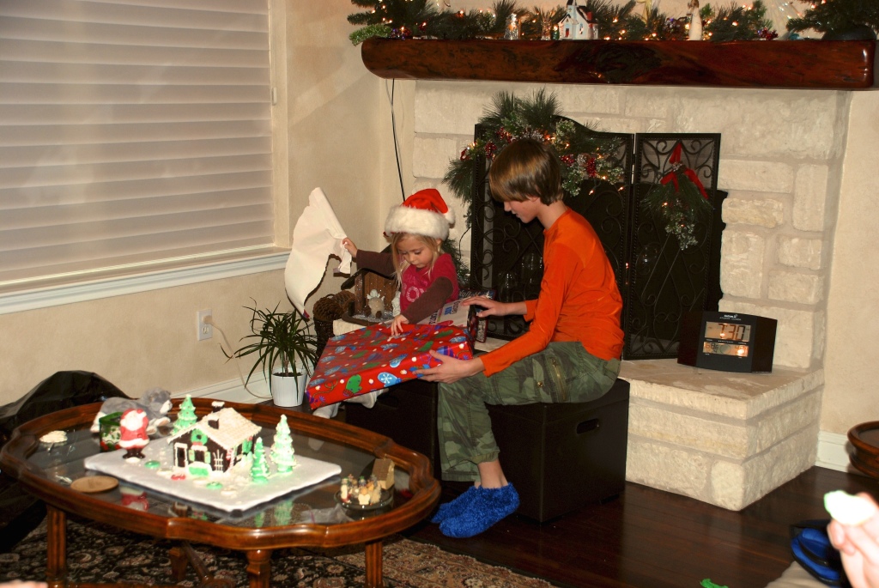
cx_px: 440
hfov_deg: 41.1
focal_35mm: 48
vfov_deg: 28.1
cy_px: 294
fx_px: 1173
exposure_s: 1/60
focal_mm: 32
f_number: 4.2
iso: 200
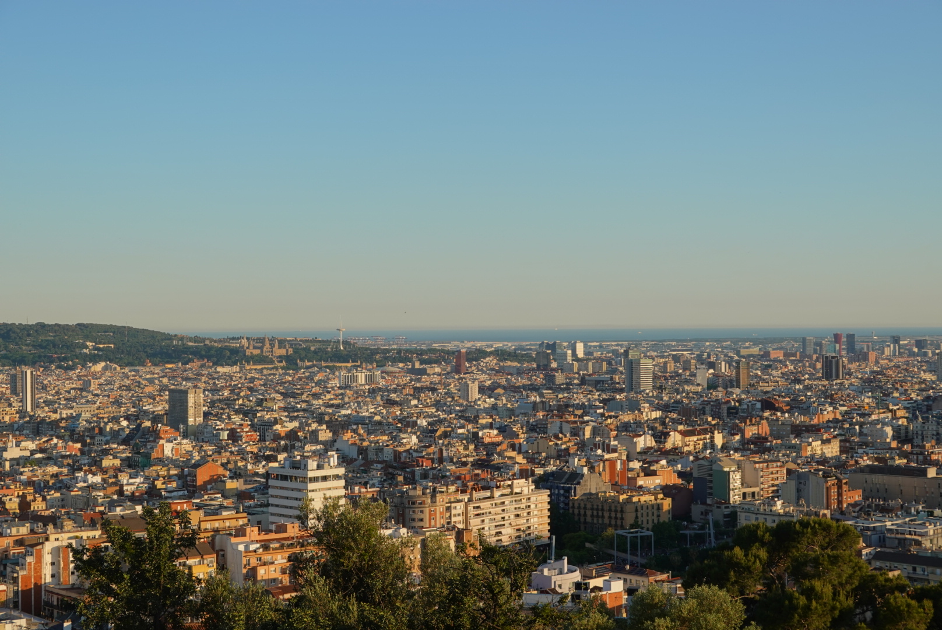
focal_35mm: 58
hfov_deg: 34.5
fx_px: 1519
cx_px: 471
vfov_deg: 23.4
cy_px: 315
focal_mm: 21.56
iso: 100
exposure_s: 1/250
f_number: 5.6
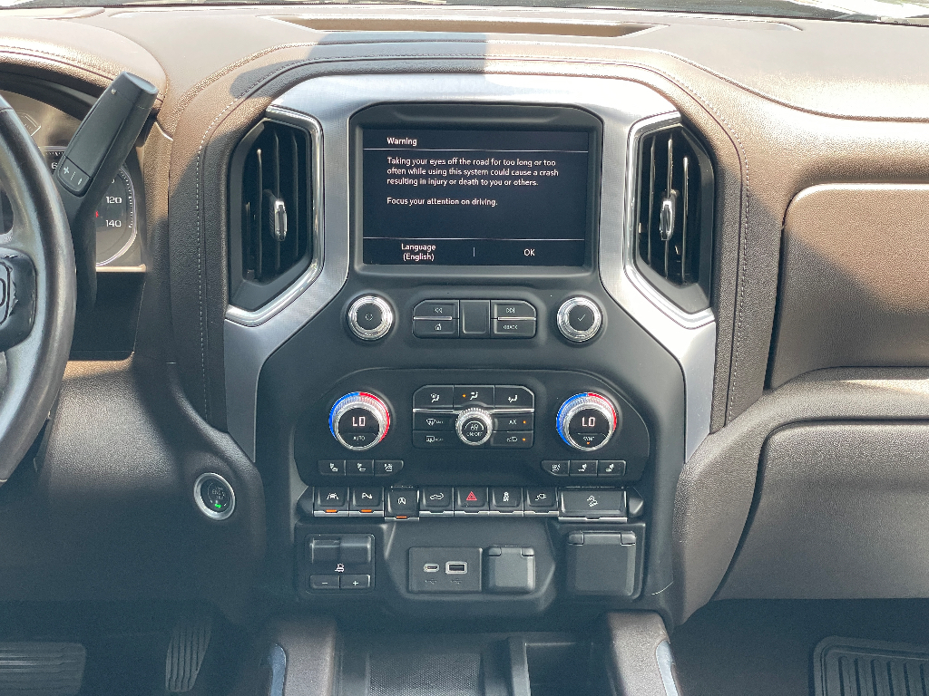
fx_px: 1396
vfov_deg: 28.0
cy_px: 348
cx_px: 464
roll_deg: -2.5
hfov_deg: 36.8
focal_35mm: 52
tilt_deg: -21.9
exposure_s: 1/122
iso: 125
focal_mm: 6
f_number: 2
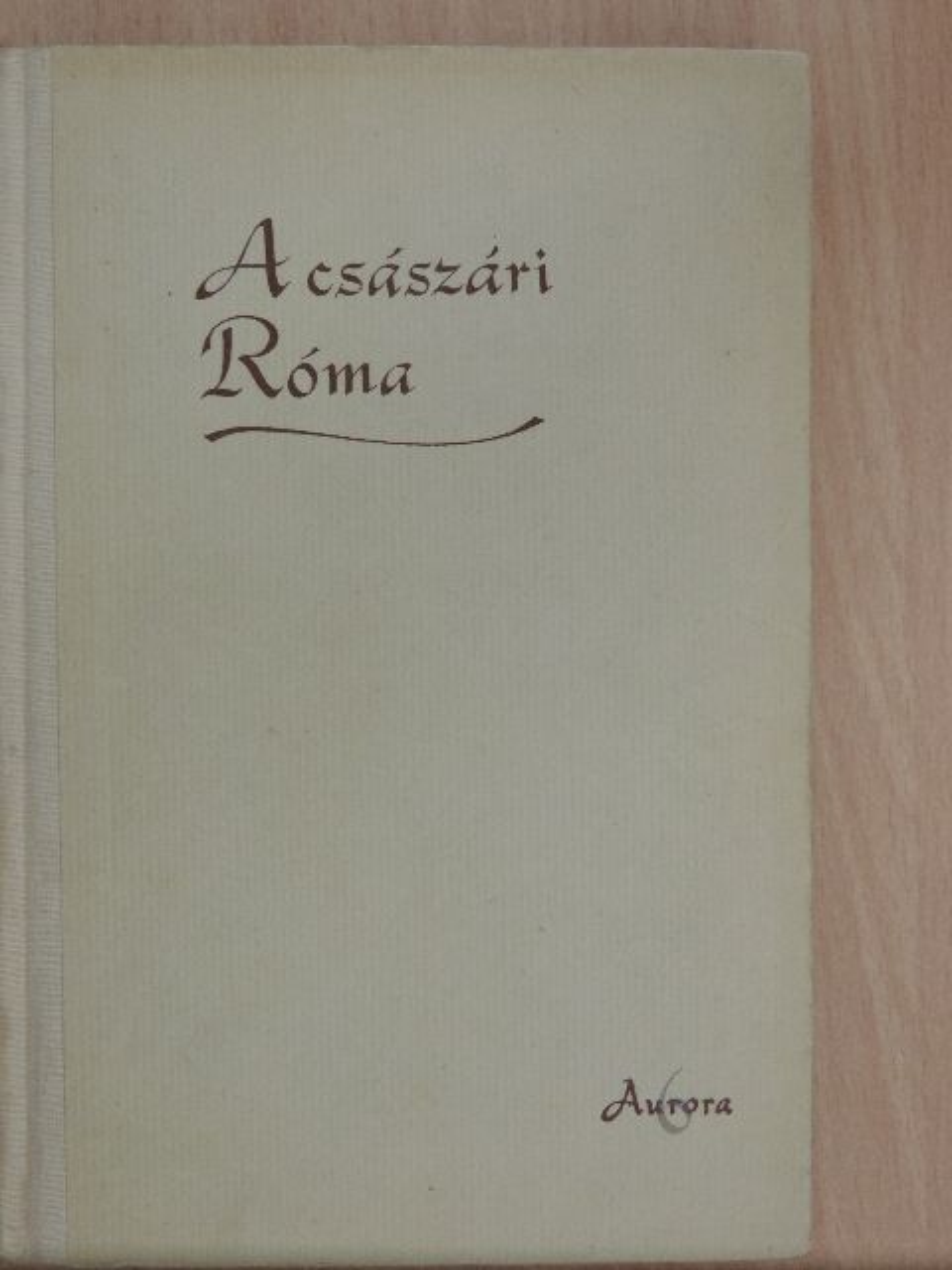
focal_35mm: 75
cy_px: 635
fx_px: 2750
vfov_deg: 26.0
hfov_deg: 19.6
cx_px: 476
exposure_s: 1/40
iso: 400
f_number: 3.9
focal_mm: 13.3
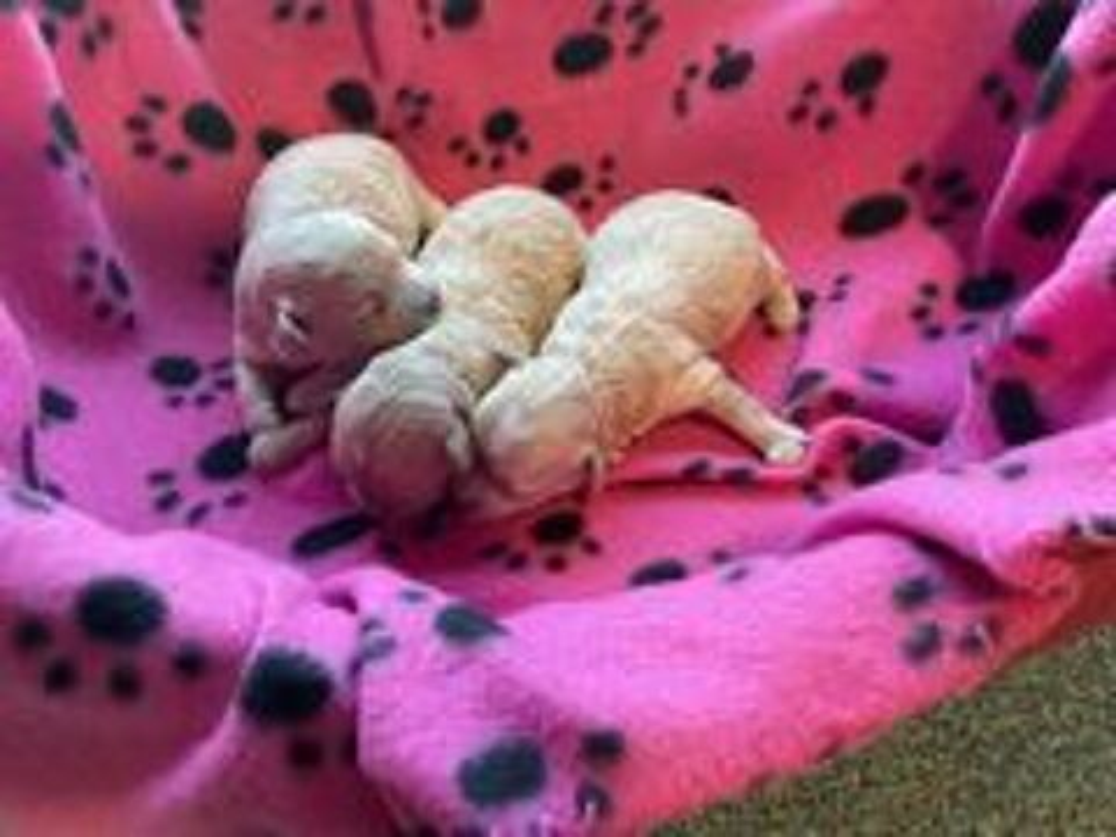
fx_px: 935
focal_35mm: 29
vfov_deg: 48.2
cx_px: 558
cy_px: 418
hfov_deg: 61.7
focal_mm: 3
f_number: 1.8
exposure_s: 1/50
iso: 64
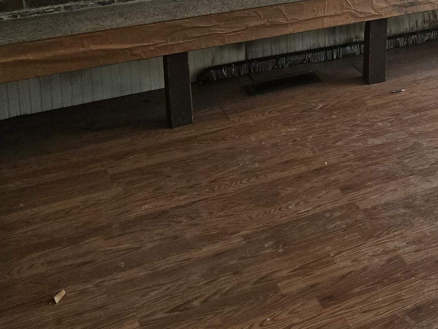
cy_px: -91
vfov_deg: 21.0
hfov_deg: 27.7
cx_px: 480
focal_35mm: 64
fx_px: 810
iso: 160
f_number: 1.8
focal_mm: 5.4
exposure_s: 1/508
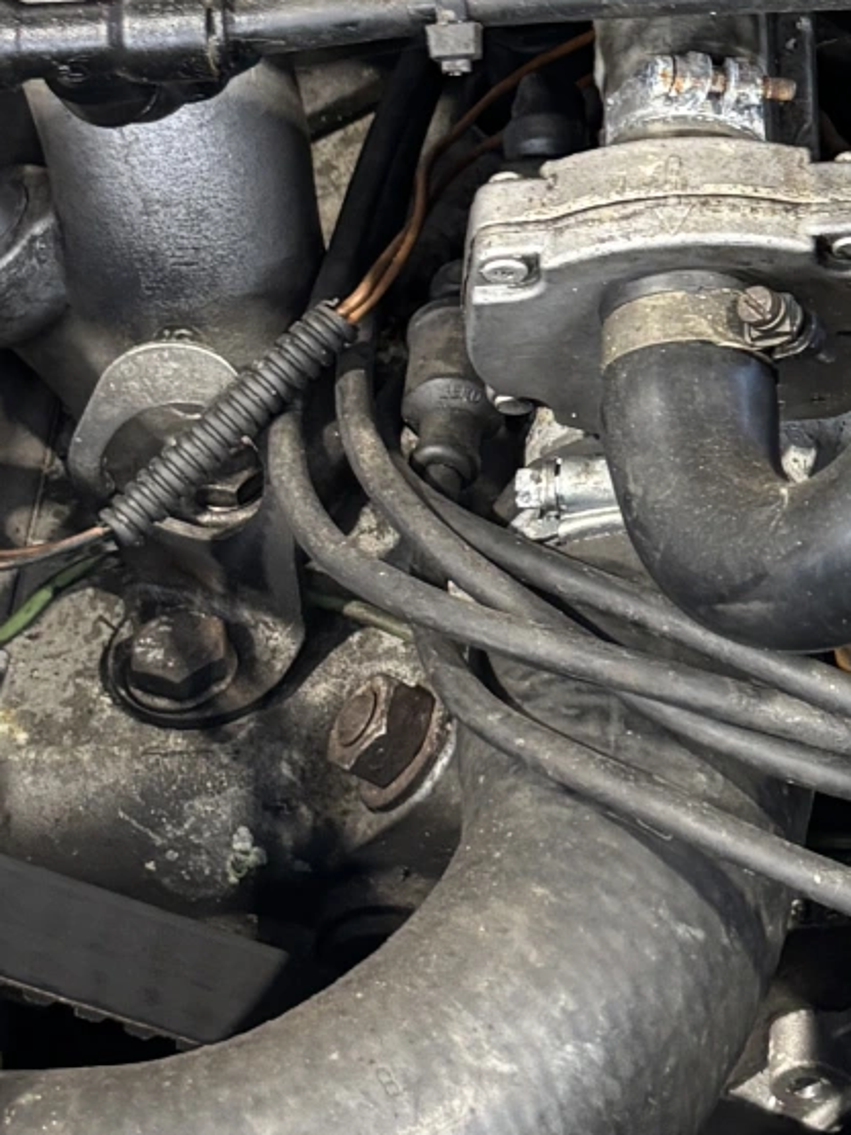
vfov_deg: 16.2
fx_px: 3935
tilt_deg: -39.7
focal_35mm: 120
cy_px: 102
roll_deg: +0.4
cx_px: 1326
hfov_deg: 11.7
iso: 125
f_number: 1.6
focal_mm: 5.96
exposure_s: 1/50
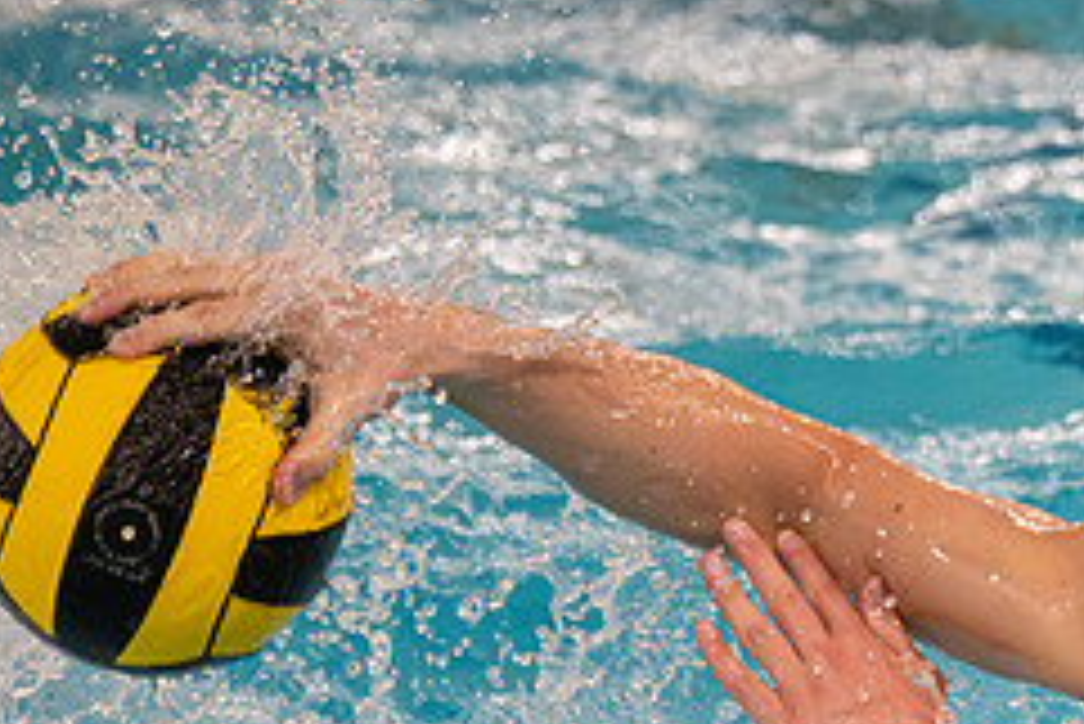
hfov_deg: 5.5
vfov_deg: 3.7
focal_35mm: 375
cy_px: 461
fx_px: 11298
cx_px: 1420
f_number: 4
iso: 9000
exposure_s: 1/1000
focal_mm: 120
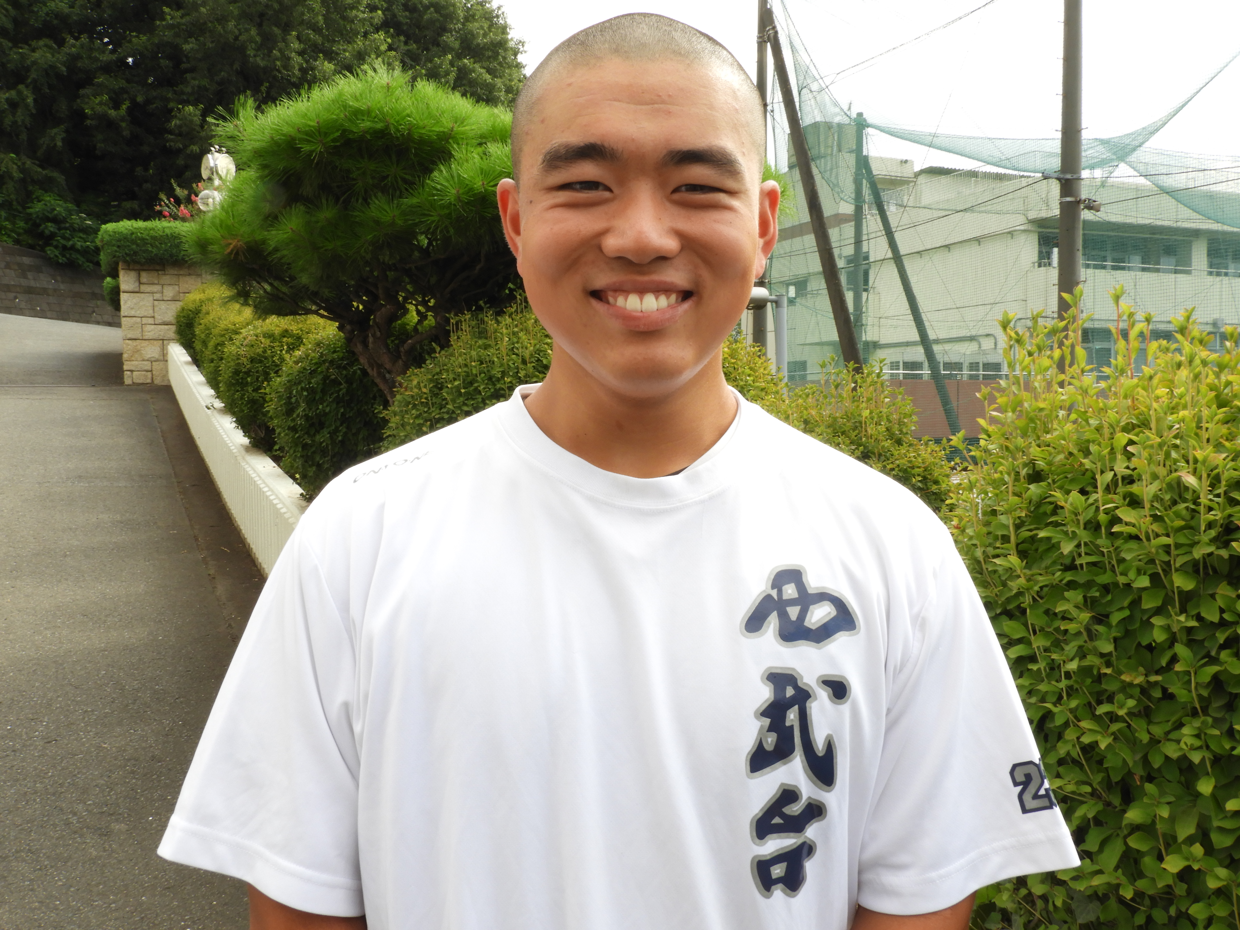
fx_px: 1182
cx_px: 620
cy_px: 465
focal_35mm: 33
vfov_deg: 42.9
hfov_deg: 55.4
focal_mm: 5.9
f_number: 8
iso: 100
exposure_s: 1/80
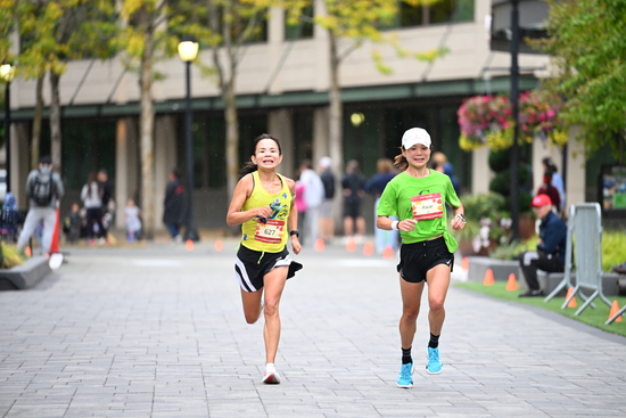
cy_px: 209
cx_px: 313
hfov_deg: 10.3
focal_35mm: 200
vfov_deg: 6.9
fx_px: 3478
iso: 1250
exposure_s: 1/1250
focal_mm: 200
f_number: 2.8
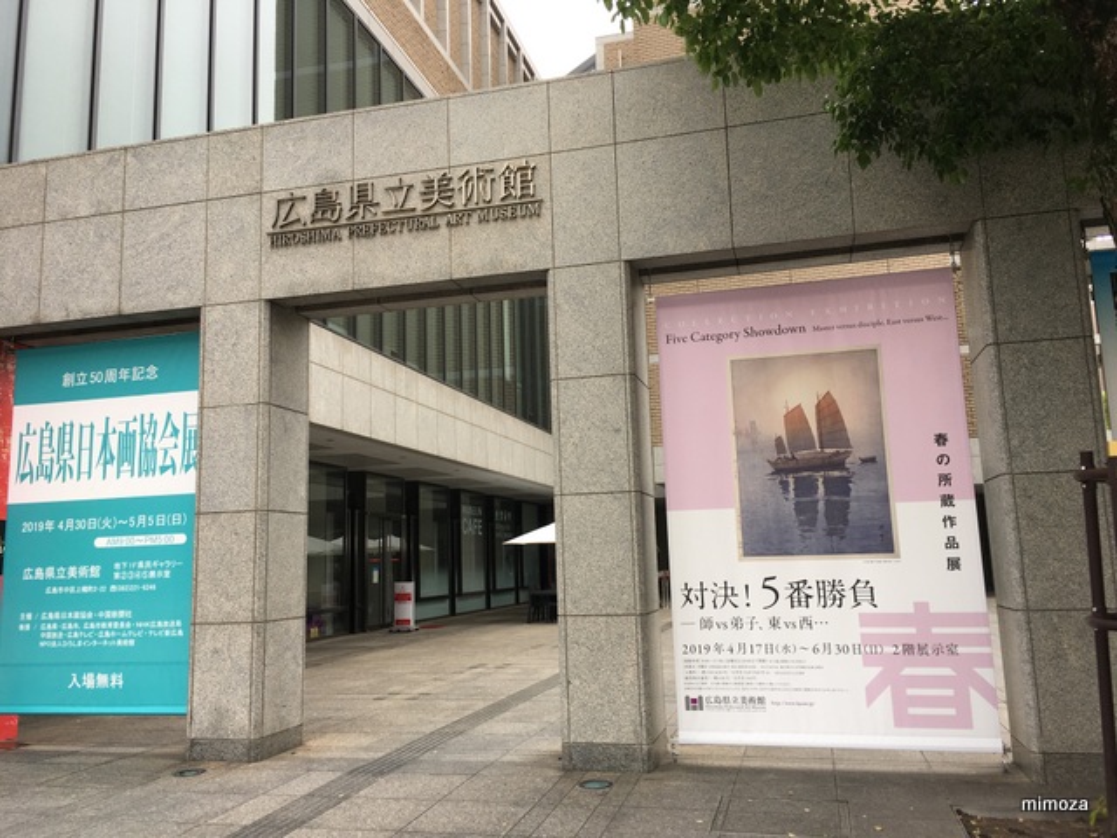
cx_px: 558
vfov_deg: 48.2
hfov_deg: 61.7
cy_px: 419
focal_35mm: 29
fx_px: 936
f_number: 2.2
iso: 25
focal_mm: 4.15
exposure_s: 1/381
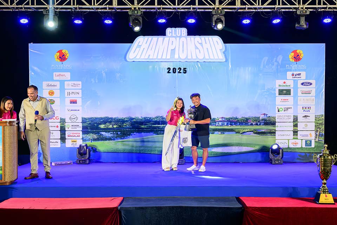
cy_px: 112
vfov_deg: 39.4
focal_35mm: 34
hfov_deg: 56.5
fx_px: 314
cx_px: 168
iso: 1250
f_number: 6.3
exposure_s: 1/125
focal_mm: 33.5
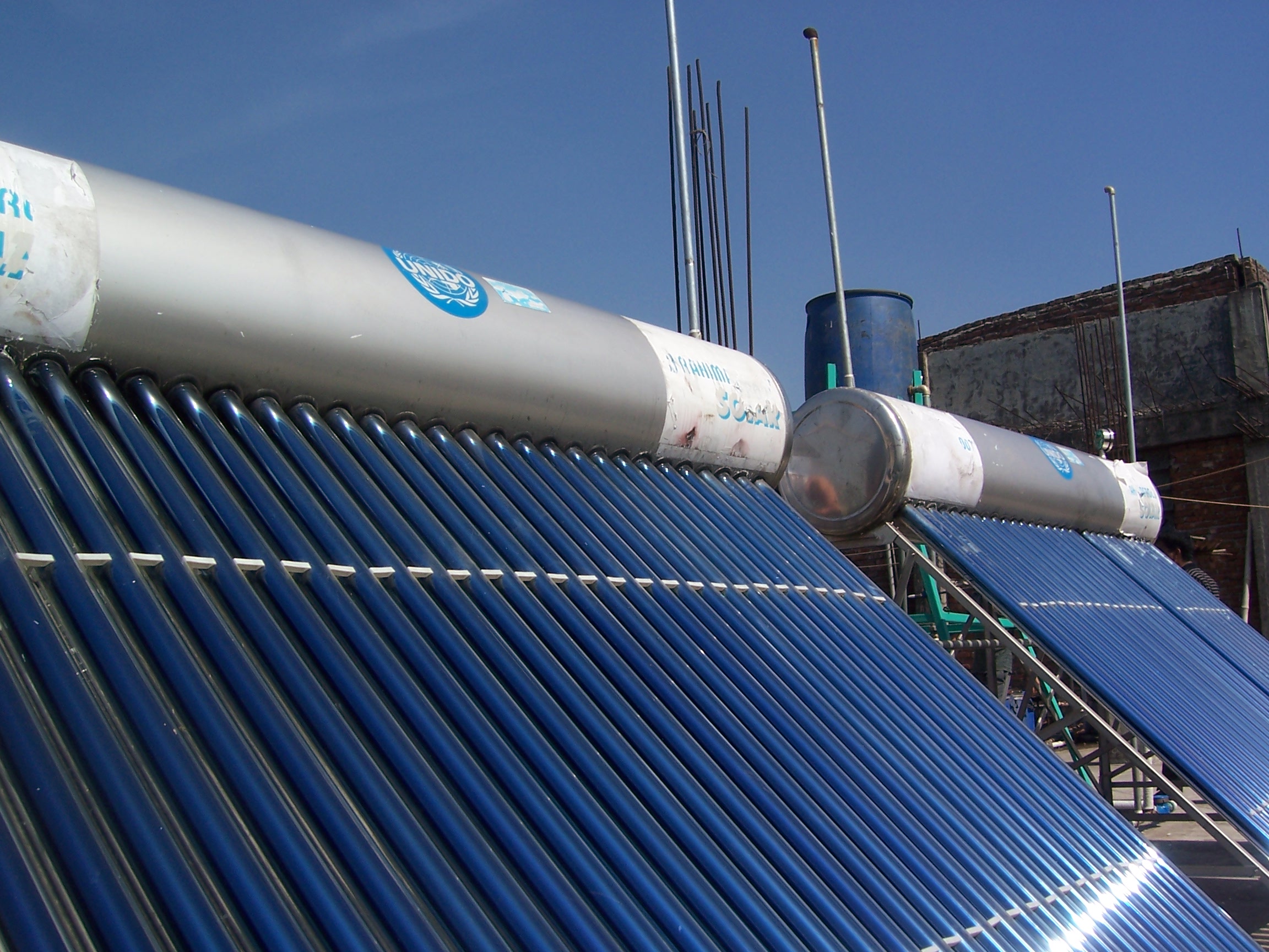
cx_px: 634
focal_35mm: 36
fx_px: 1320
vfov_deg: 39.7
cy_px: 476
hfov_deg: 51.4
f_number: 4.8
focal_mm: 6
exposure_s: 1/750
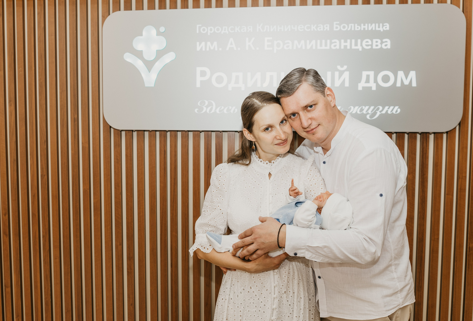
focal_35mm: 33
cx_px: 215
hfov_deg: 56.9
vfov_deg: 40.4
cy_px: 150
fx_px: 436
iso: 200
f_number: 4
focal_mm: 26
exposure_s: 1/160
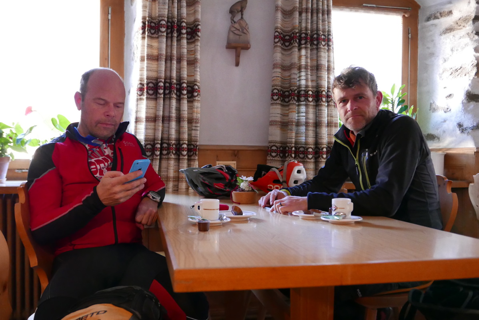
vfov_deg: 38.9
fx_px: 453
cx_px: 240
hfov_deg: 55.8
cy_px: 160
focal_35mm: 34
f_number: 2.3
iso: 3200
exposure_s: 1/80
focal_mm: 15.4
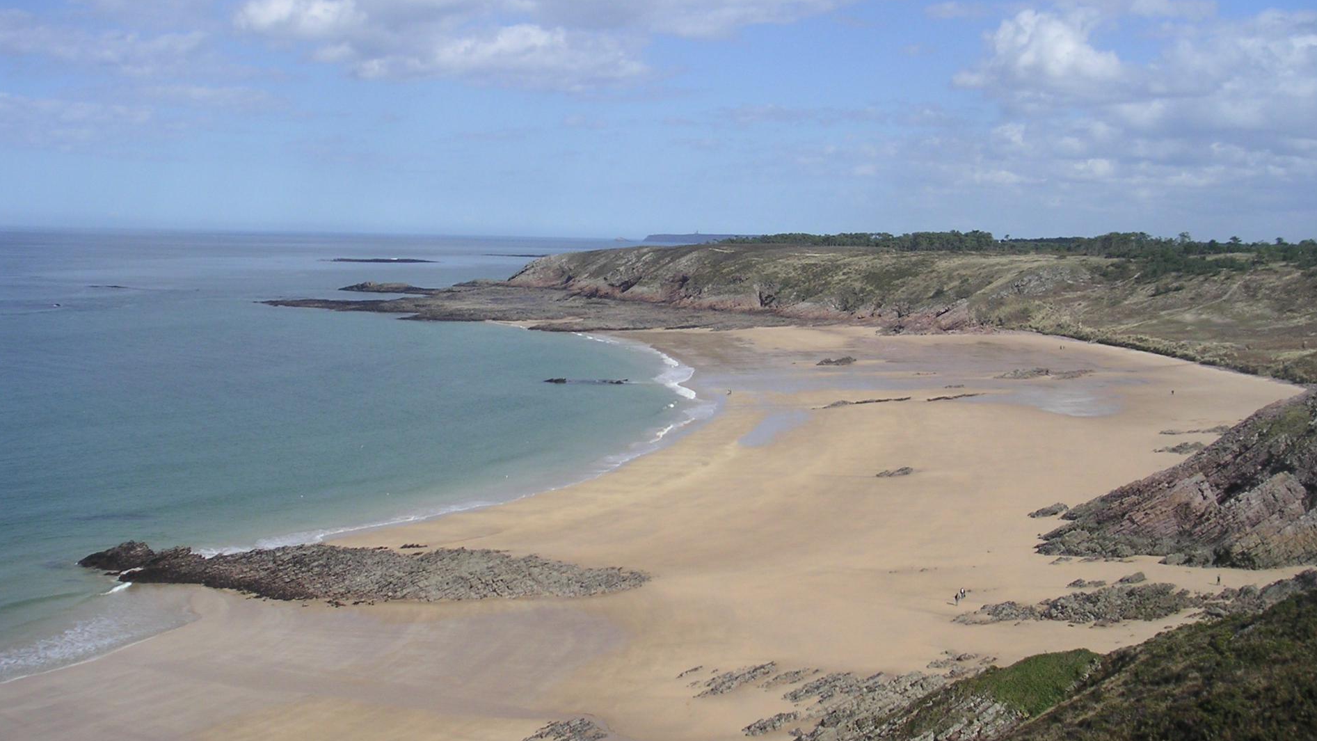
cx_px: 664
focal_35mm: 42
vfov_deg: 28.3
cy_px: 376
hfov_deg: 48.4
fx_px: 1467
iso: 50
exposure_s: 1/180
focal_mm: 6
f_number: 6.7
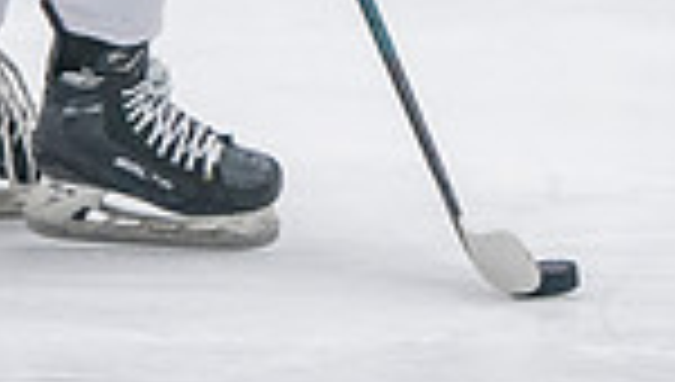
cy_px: -553
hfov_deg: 3.0
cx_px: 248
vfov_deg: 1.7
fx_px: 13035
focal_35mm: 727
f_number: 3.2
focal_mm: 135
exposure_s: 1/640
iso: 2000
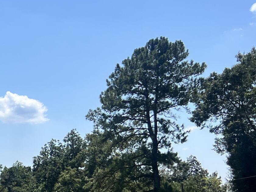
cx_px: -168
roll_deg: +0.0
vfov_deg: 15.3
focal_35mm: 93
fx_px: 688
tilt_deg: -1.0
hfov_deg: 17.9
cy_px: 237
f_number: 1.5
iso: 50
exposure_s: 1/5882
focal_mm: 5.7
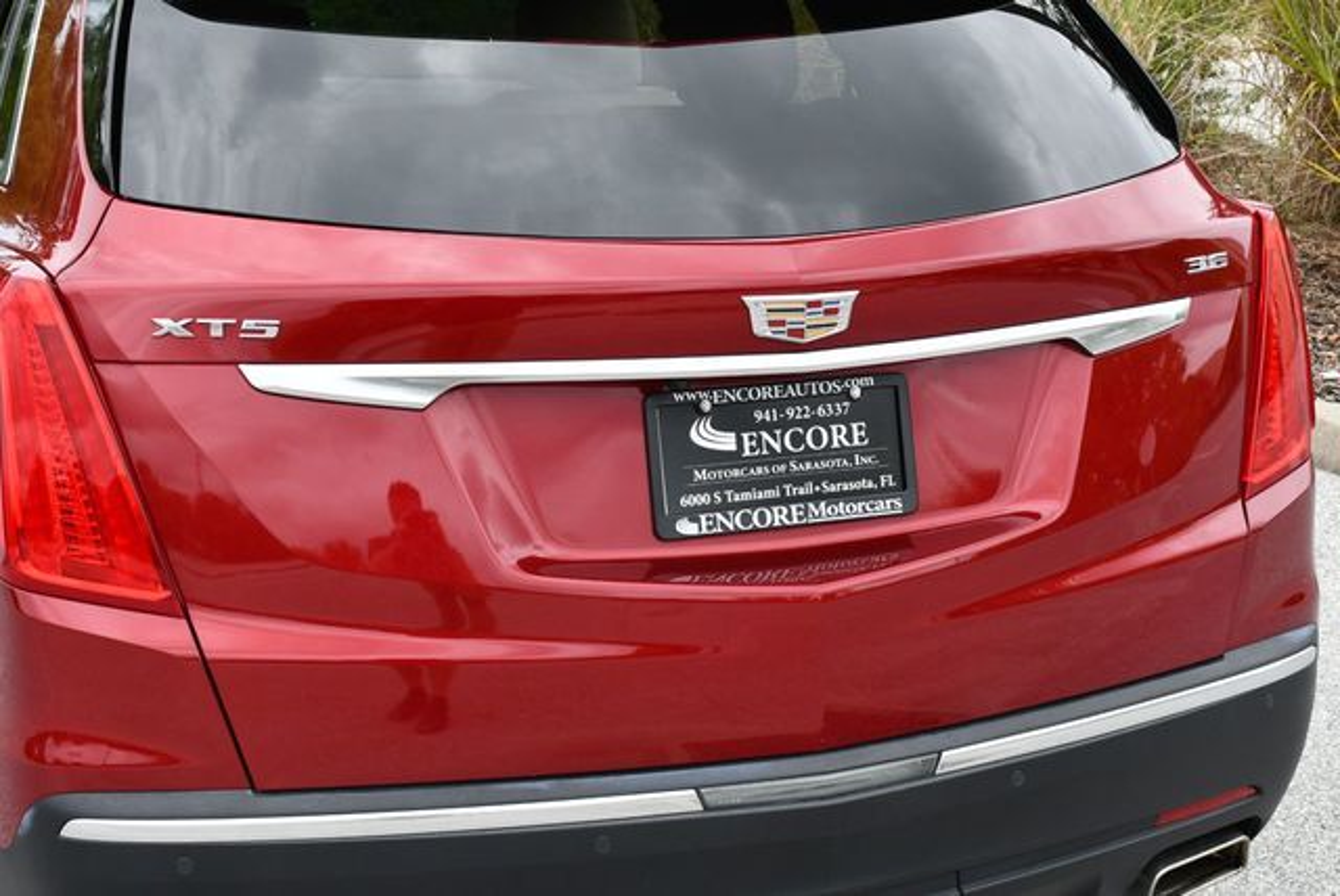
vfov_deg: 24.2
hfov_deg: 35.6
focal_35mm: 56
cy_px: 448
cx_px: 670
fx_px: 2086
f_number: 7.1
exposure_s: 1/250
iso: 200
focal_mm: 28
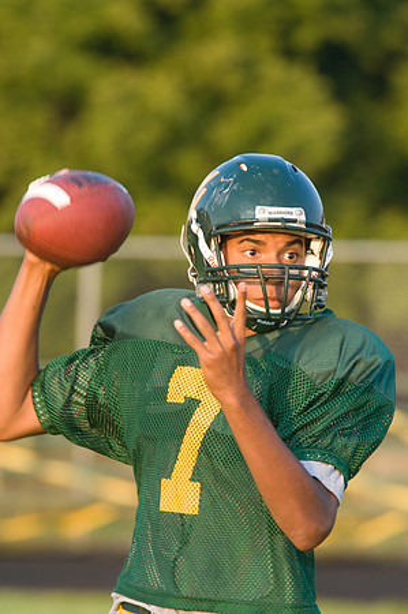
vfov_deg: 3.4
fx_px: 10223
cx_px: 204
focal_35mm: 600
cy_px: 307
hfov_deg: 2.3
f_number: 11
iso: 1600
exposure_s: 1/320
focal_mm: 600
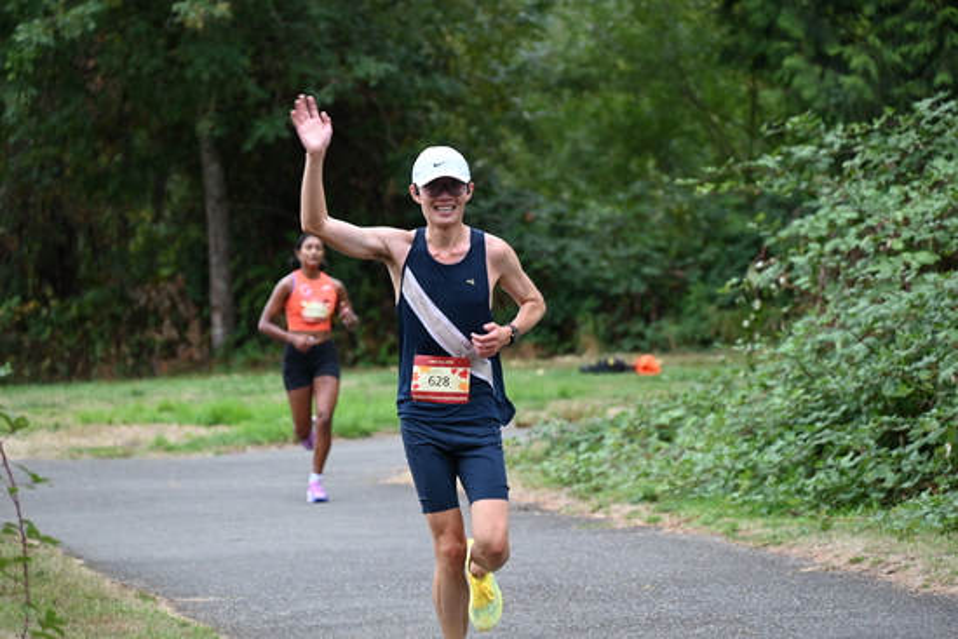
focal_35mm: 200
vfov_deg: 6.9
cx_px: 479
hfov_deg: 10.3
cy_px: 320
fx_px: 5323
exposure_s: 1/250
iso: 1800
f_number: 6.3
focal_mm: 200
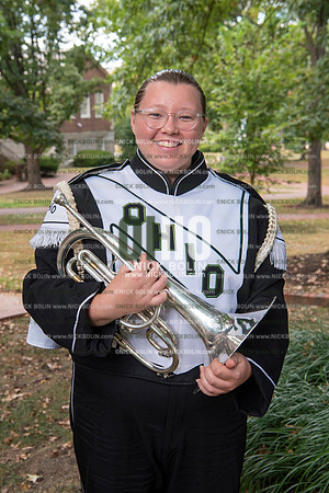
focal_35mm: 52
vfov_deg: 38.2
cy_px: 246
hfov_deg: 26.0
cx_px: 164
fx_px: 713
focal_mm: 52
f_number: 8
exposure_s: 1/100
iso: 500
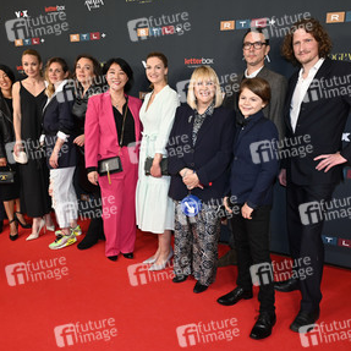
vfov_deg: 51.1
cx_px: 176
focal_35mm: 32
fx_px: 367
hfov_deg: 51.1
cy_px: 180
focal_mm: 24
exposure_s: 1/160
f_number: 6.3
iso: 1250
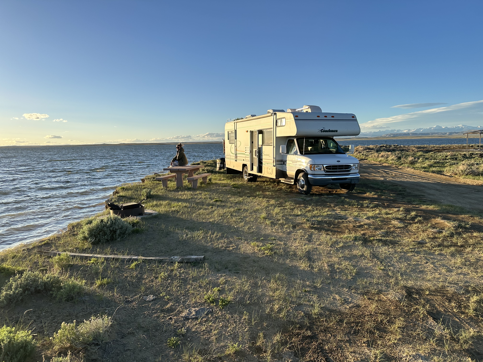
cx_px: 242
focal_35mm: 24
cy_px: 181
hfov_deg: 71.6
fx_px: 335
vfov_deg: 56.8
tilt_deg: -5.9
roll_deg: +0.8
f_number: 1.78
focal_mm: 6.86
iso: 80
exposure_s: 1/2203
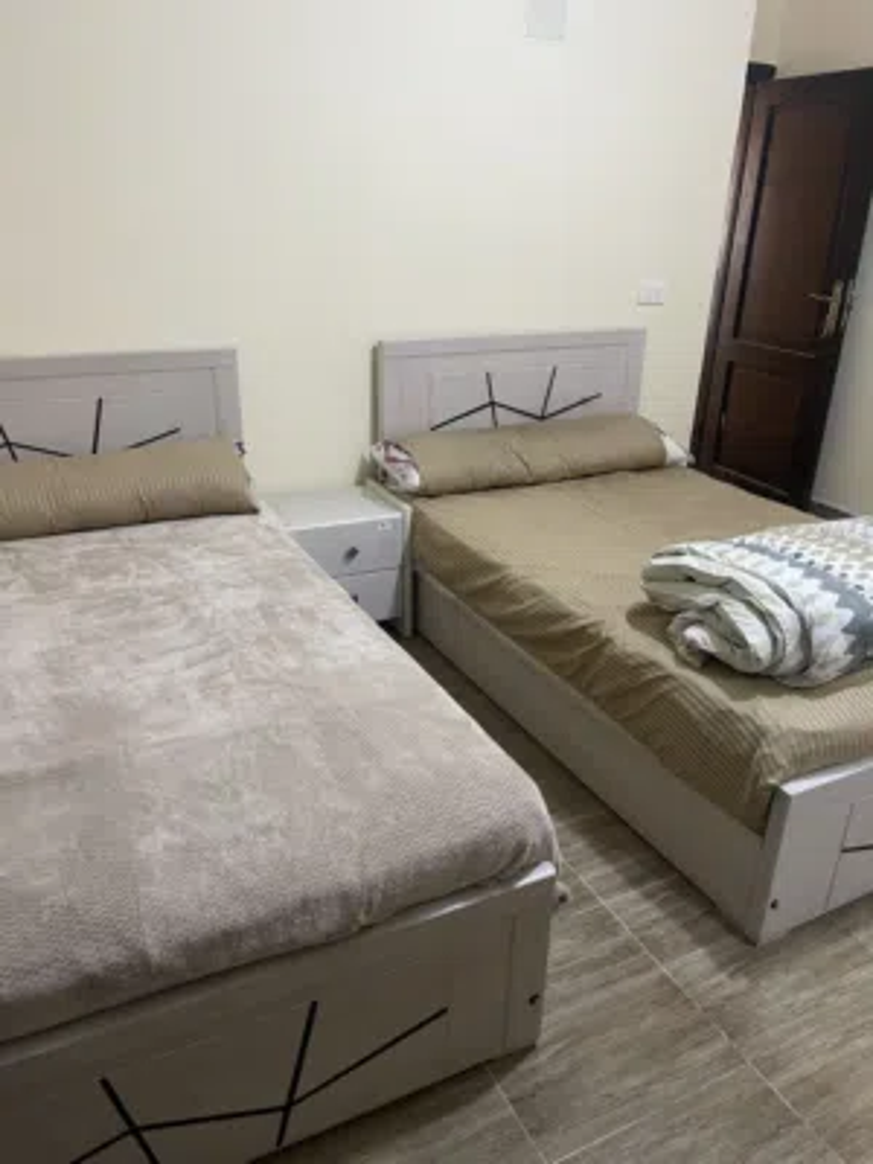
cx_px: 436
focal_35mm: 25
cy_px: 582
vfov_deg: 69.4
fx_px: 841
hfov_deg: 54.9
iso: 500
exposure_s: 1/50
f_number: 1.6
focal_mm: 5.1
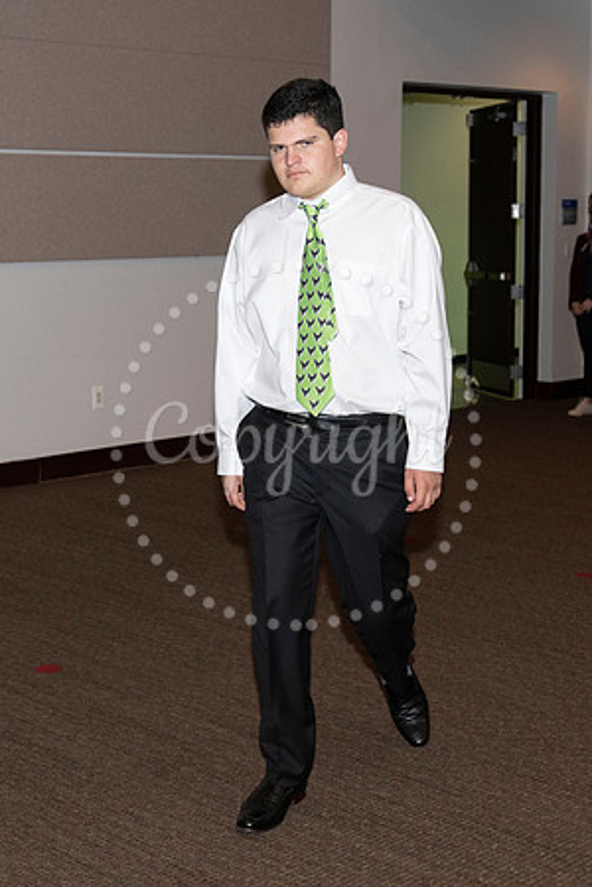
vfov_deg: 34.0
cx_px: 162
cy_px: 422
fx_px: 1450
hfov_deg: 22.9
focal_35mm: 59
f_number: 5.6
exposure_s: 1/200
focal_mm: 35
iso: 1250
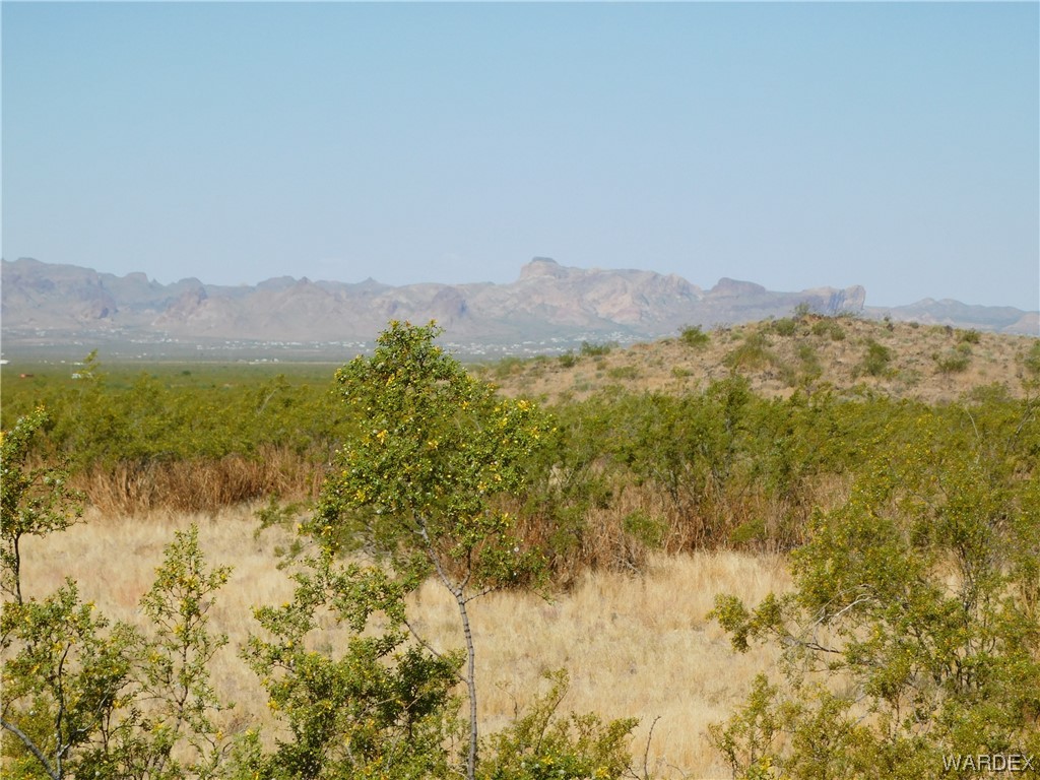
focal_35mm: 91
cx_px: 520
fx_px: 2734
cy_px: 390
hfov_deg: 21.5
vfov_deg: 16.2
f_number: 4.5
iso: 125
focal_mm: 16.1
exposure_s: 1/1250
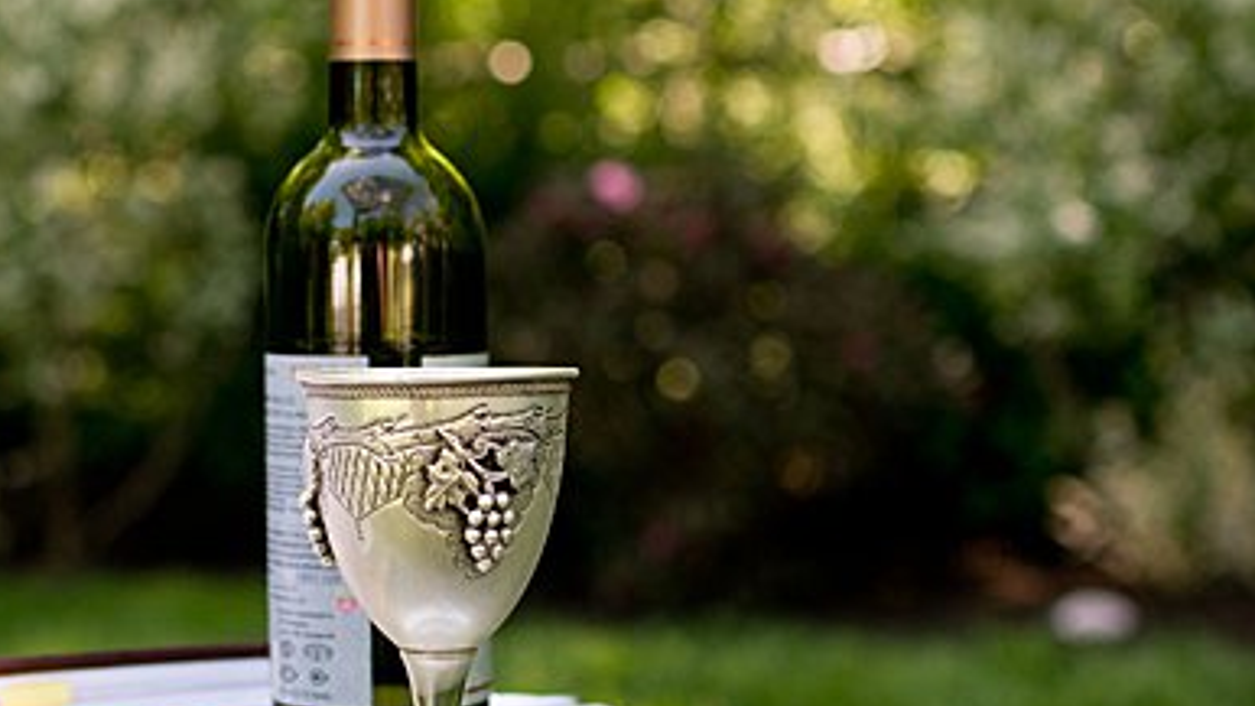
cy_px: 231
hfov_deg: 25.5
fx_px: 2762
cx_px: 414
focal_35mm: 83
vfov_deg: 14.5
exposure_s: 1/1000
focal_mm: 35
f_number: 2.8
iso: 200
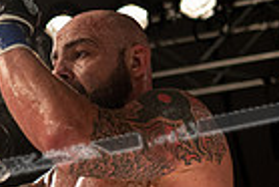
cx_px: -187
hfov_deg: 9.1
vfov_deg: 6.3
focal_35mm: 217
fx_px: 1683
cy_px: 232
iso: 560
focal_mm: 52
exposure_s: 1/1000
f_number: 2.8
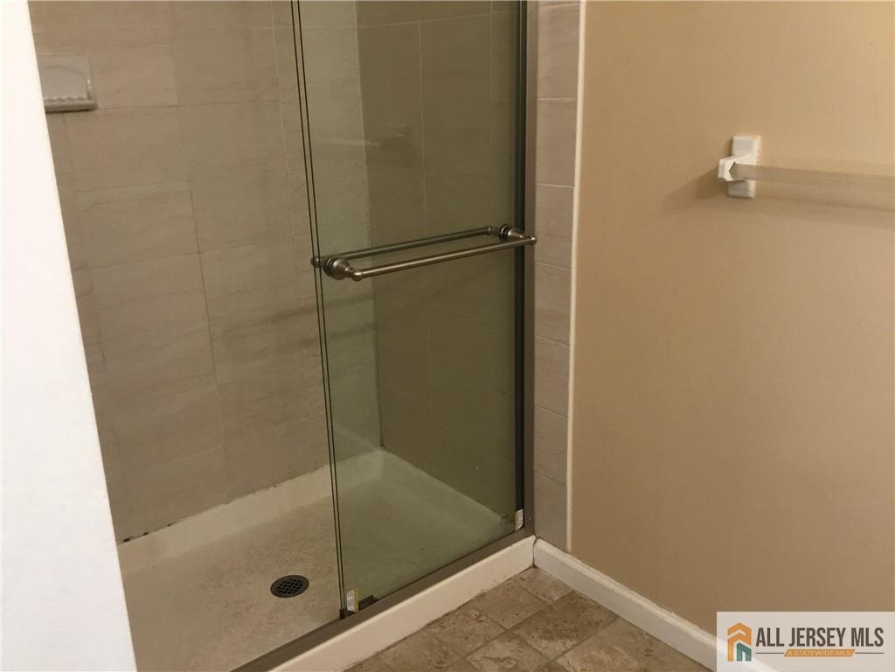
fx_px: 802
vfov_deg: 45.4
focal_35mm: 31
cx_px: 448
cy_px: 336
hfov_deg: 58.4
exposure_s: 1/30
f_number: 2.4
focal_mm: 3.3
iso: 80
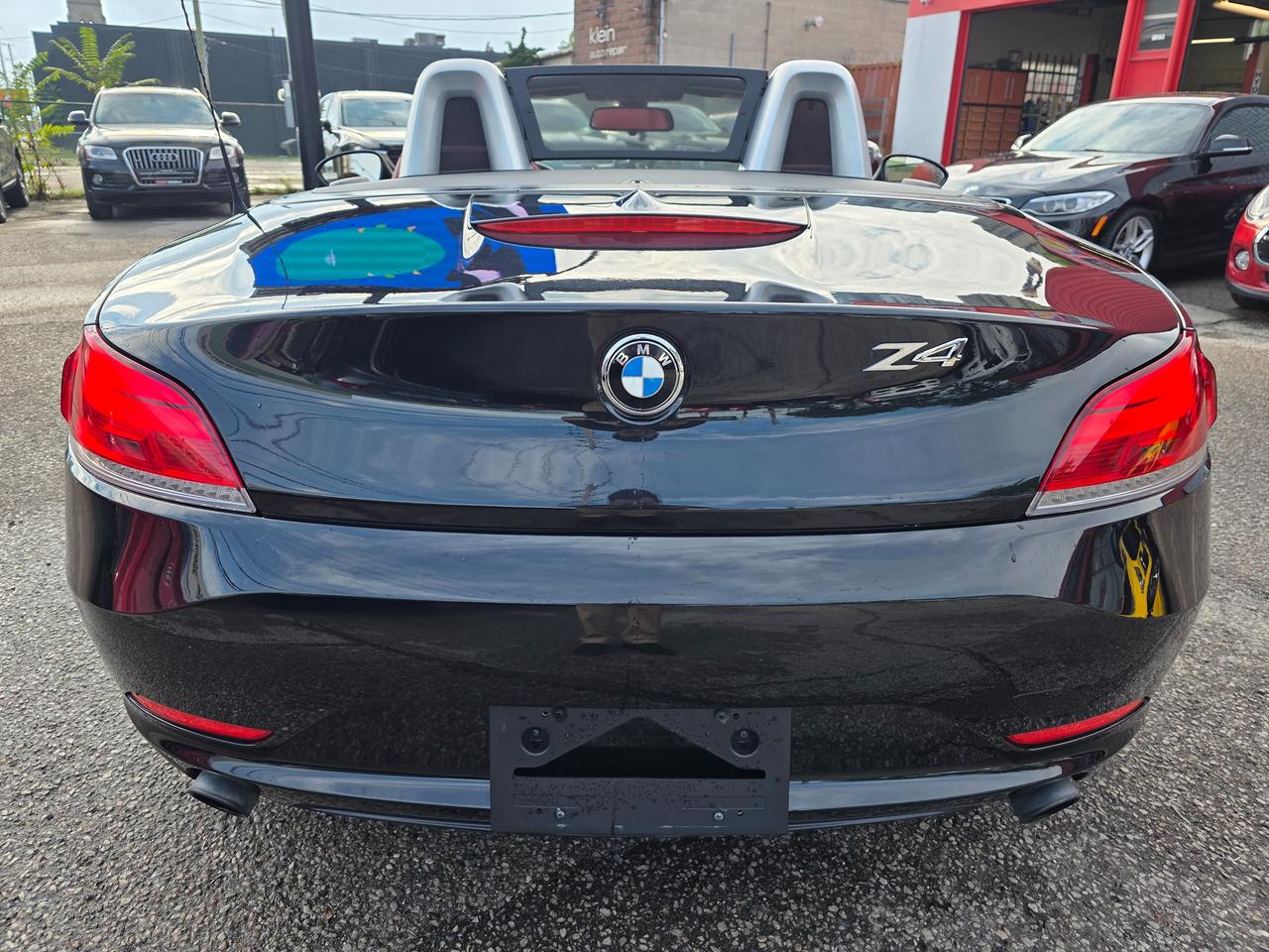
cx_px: 634
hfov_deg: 73.9
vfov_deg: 58.9
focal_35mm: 23
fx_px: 843
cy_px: 476
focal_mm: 6.3
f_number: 1.7
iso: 80
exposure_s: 1/2032
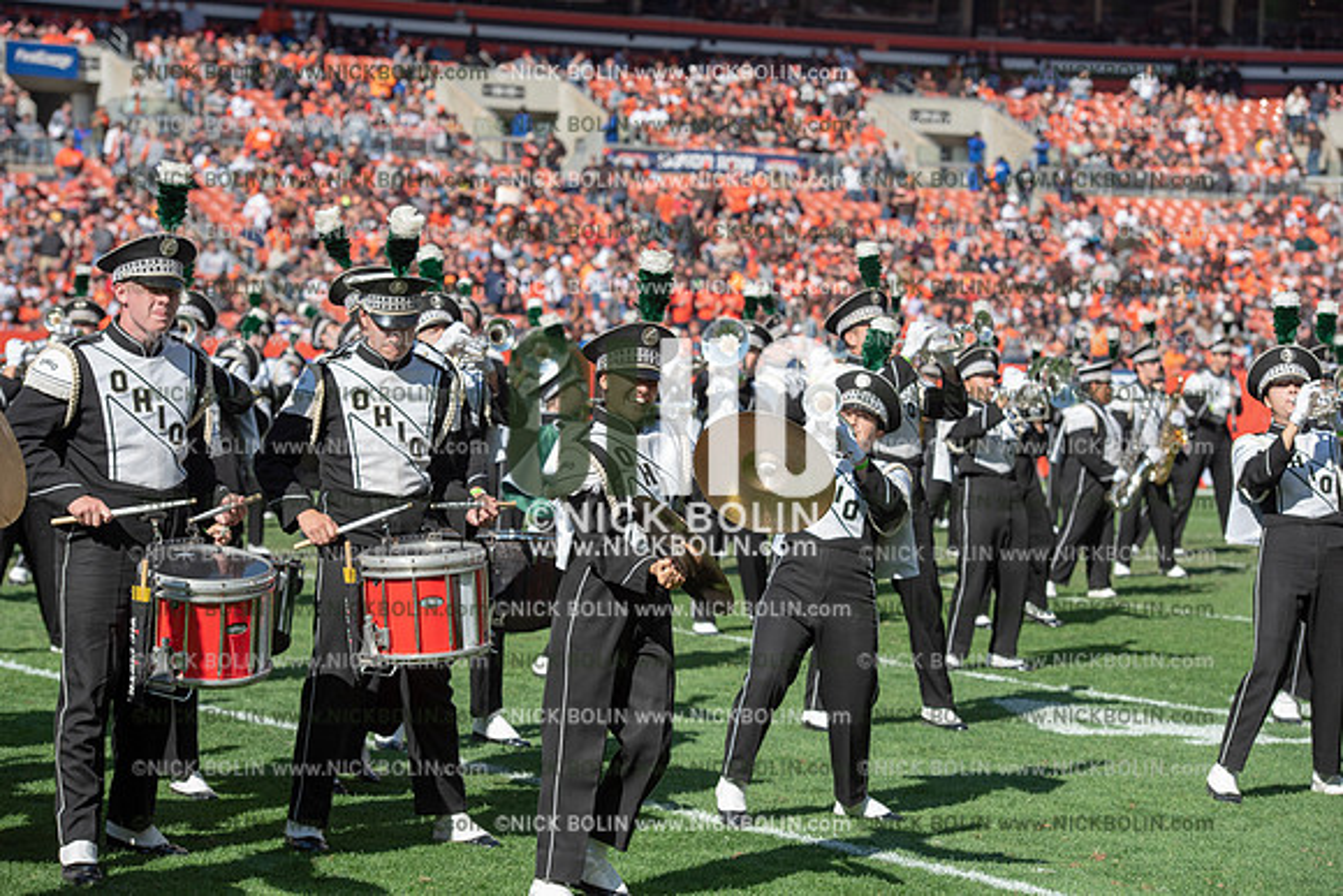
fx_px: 3806
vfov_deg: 13.4
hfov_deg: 20.0
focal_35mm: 102
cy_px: 448
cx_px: 672
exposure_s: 1/2000
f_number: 5
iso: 400
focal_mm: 102
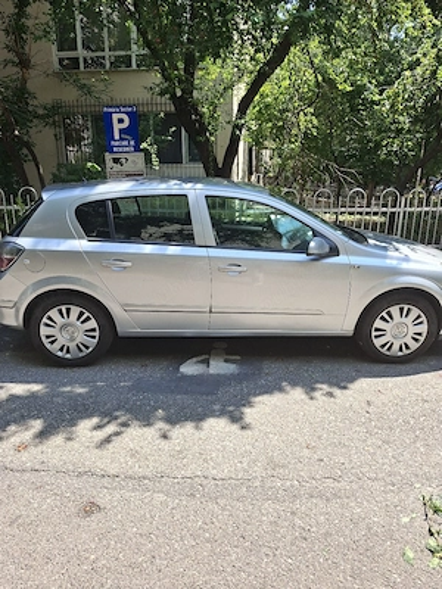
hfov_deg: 58.9
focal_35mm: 23
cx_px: 221
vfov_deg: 73.9
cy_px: 294
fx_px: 392
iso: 50
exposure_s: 1/714
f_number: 1.8
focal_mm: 5.54
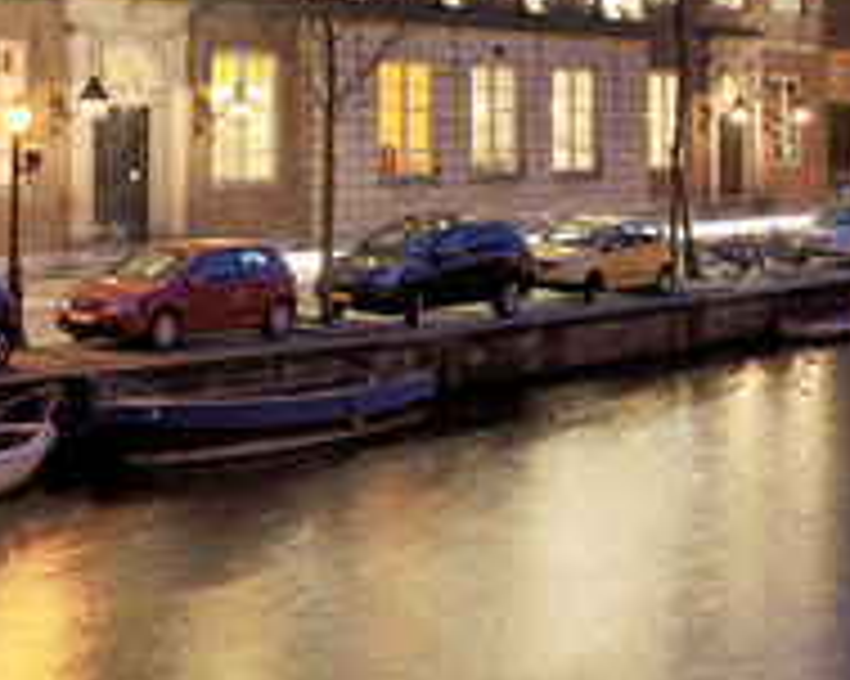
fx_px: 2137
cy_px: 32
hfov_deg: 22.5
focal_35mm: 85
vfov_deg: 17.7
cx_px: 409
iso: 100
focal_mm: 38
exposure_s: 4
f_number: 5.6
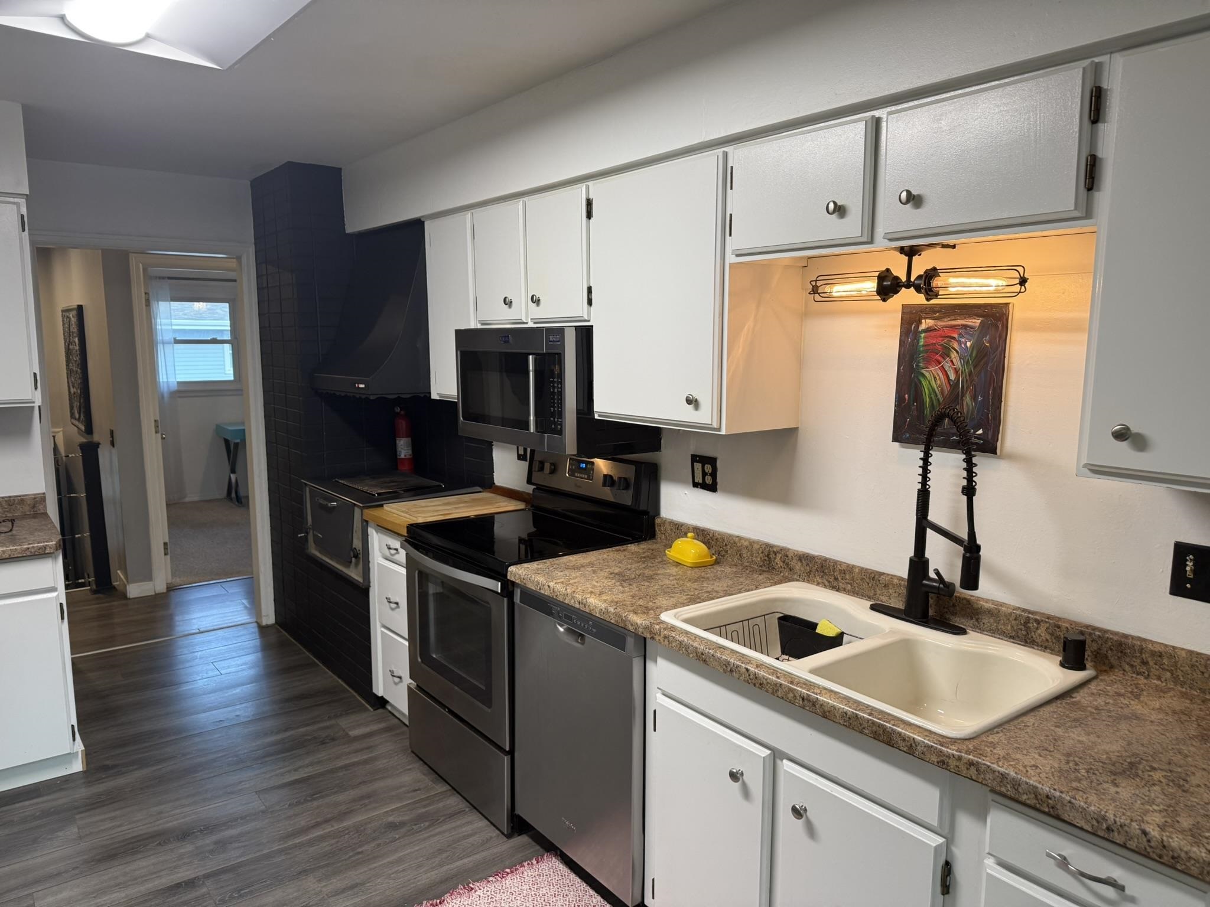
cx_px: 605
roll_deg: +1.8
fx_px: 839
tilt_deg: -5.8
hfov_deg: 71.6
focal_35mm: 24
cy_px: 454
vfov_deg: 56.8
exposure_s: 1/118
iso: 160
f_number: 1.78
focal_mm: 6.76
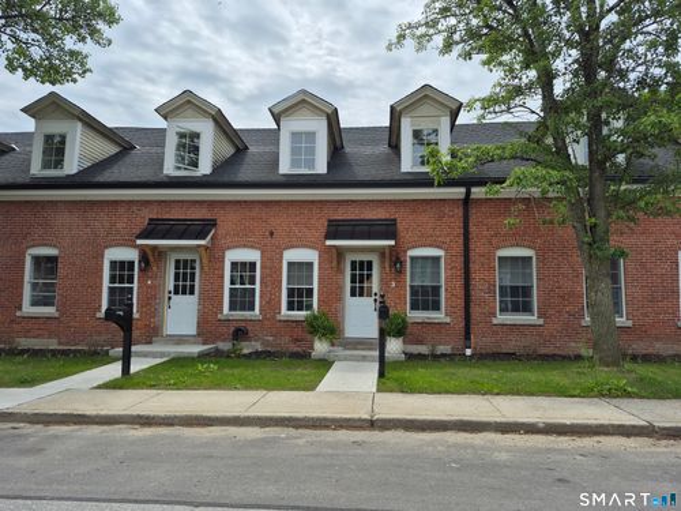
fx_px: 452
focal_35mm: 23
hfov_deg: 73.9
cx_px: 340
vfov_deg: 58.9
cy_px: 256
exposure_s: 1/2872
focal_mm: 5.4
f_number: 1.8
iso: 25
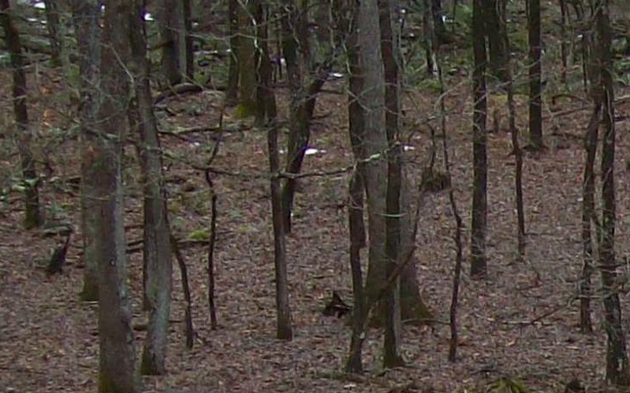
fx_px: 2713
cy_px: 816
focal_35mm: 158
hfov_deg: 12.4
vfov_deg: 7.9
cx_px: 1044
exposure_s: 1/285
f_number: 2.7
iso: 80
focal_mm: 6
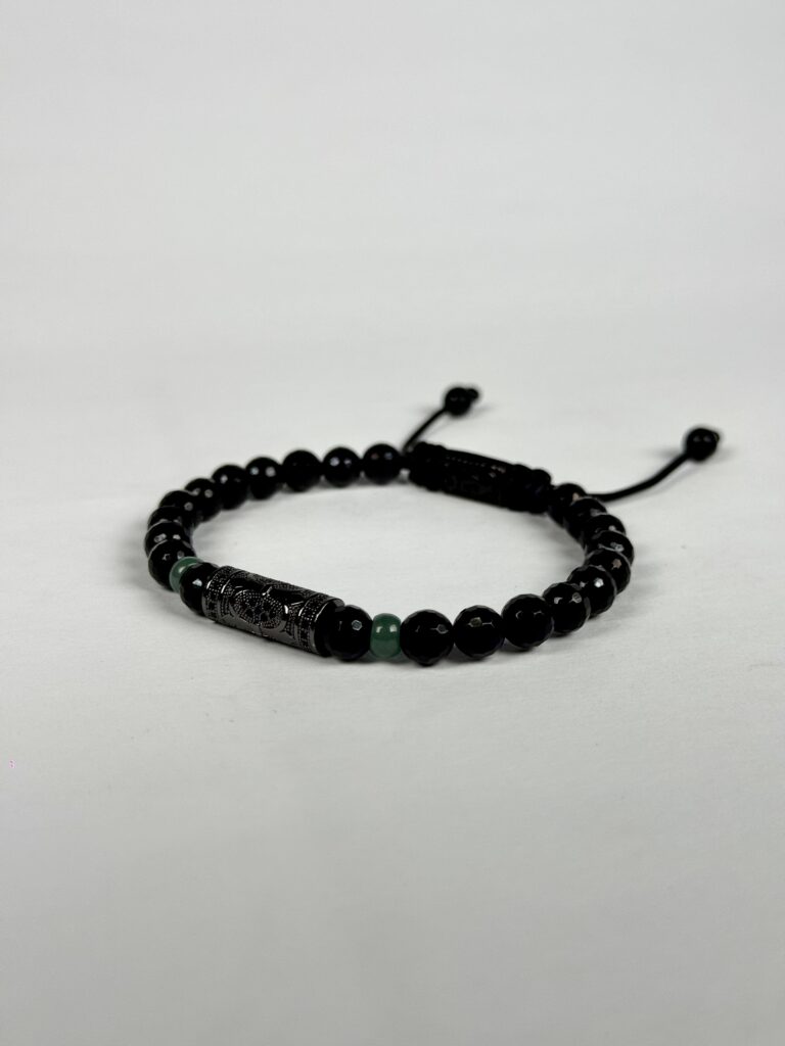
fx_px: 1451
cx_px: 392
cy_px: 523
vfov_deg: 39.7
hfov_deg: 30.3
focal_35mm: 48
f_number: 1.78
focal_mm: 6.76
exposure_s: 1/9009
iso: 64
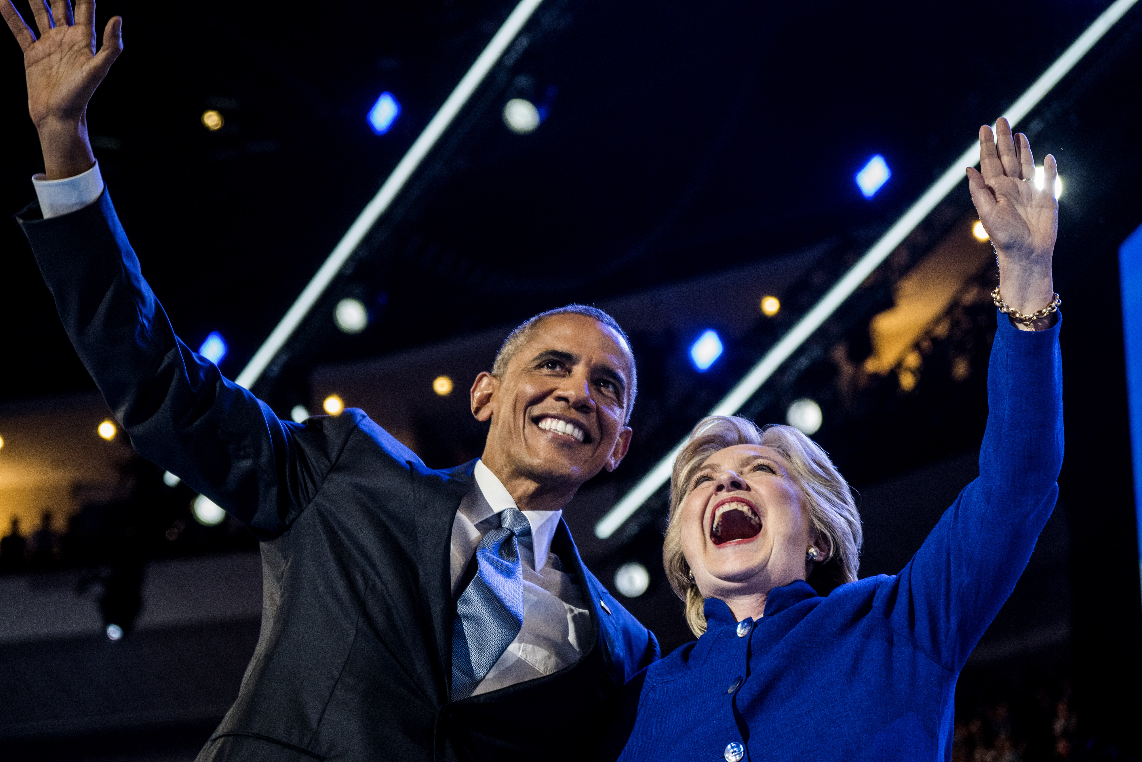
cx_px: 571
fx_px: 3331
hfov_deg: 19.5
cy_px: 381
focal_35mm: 105
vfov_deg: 13.0
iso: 2000
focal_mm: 70
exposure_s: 1/200
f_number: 4
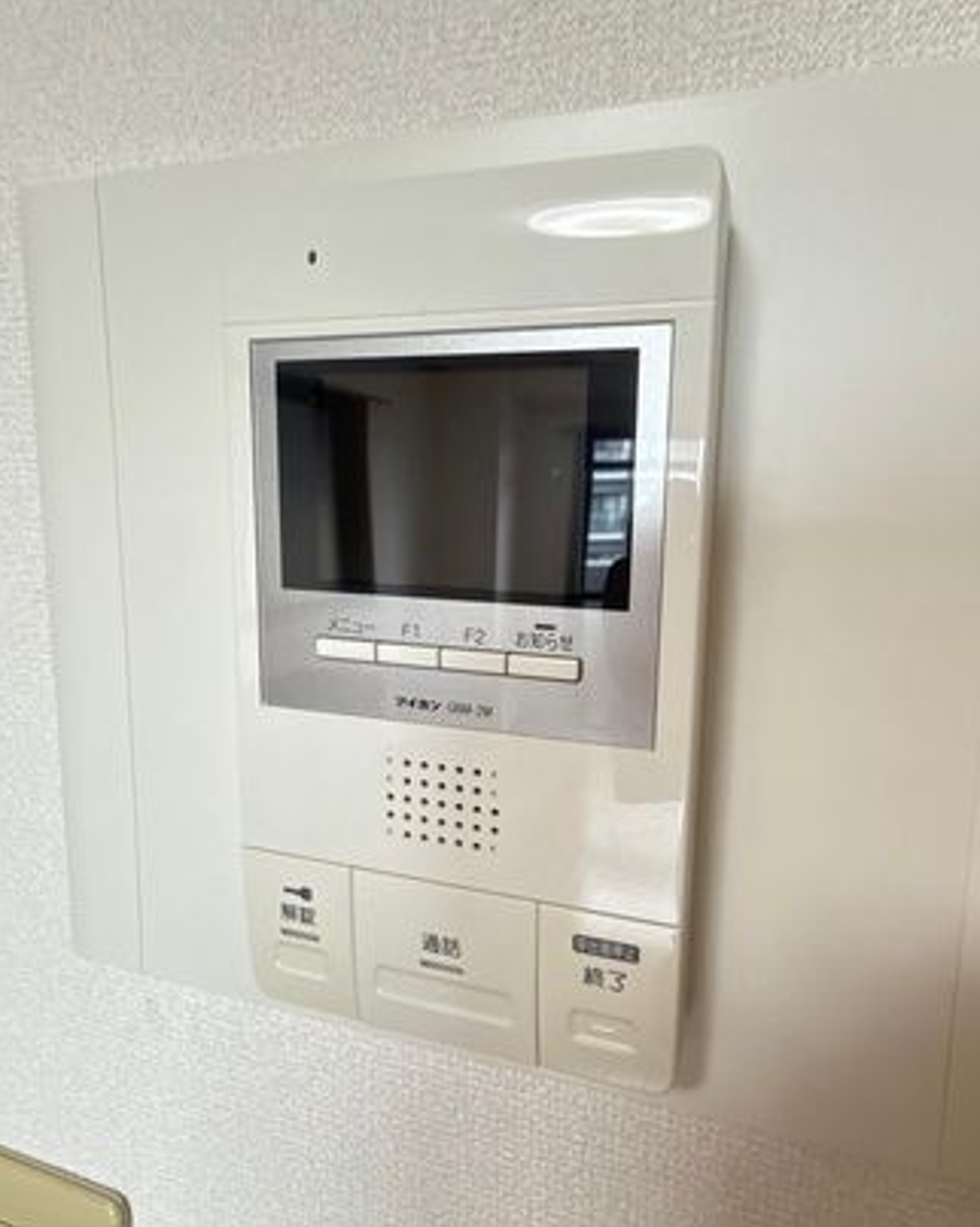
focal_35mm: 19
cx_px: 572
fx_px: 689
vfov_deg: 83.3
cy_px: 609
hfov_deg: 70.3
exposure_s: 1/60
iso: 250
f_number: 2.2
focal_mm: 2.22
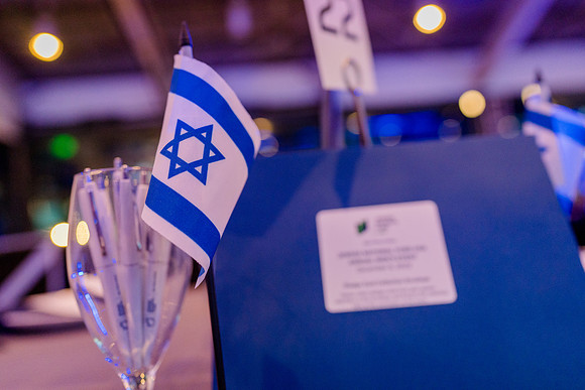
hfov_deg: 73.7
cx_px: 292
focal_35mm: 24
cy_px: 195
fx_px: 390
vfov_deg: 53.2
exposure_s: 1/250
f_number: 1.8
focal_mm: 24
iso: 3200
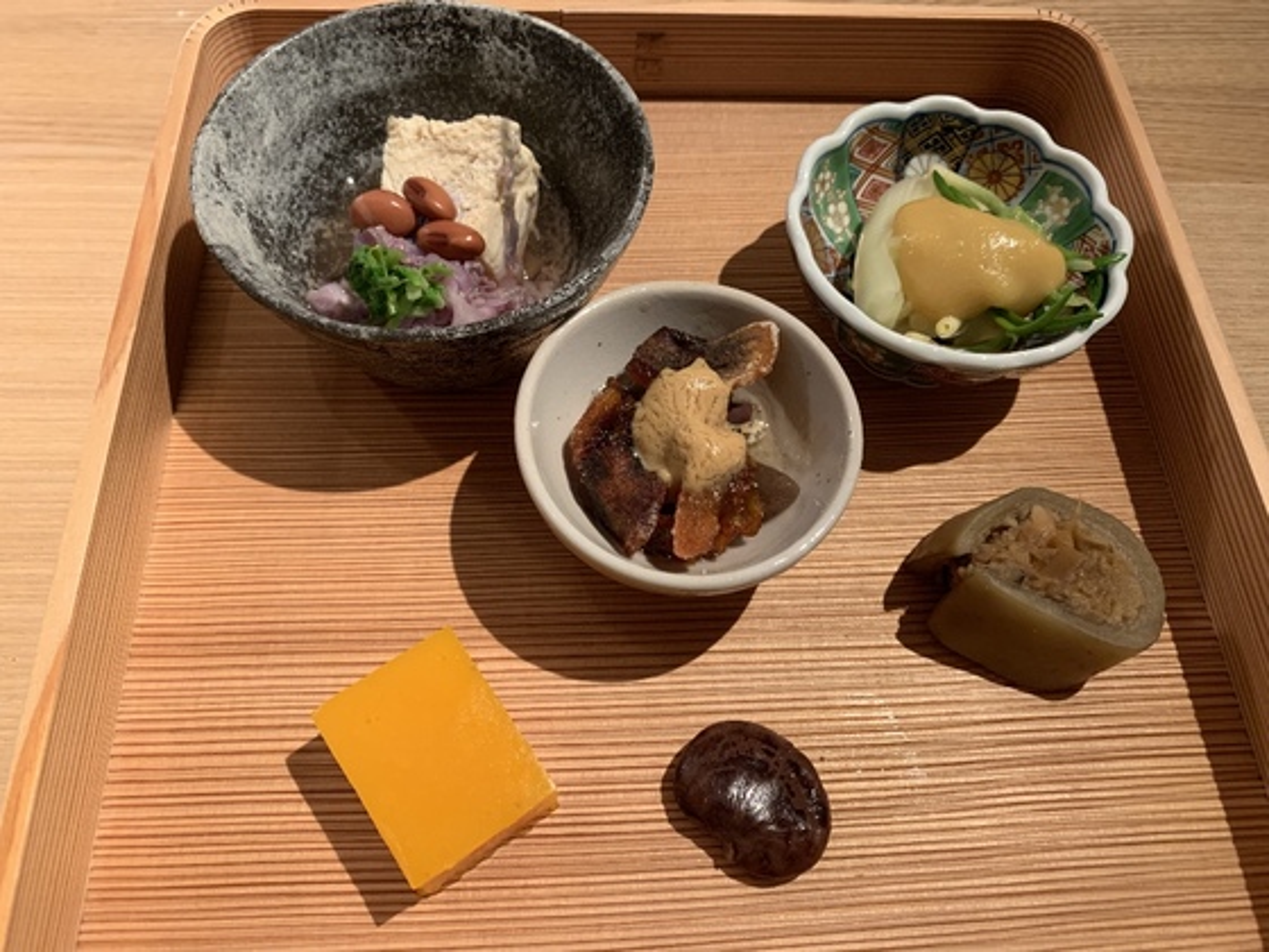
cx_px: 634
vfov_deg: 53.1
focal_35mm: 26
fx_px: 953
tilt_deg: -62.9
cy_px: 476
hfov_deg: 67.3
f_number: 1.8
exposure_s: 1/50
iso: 250
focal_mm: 4.25
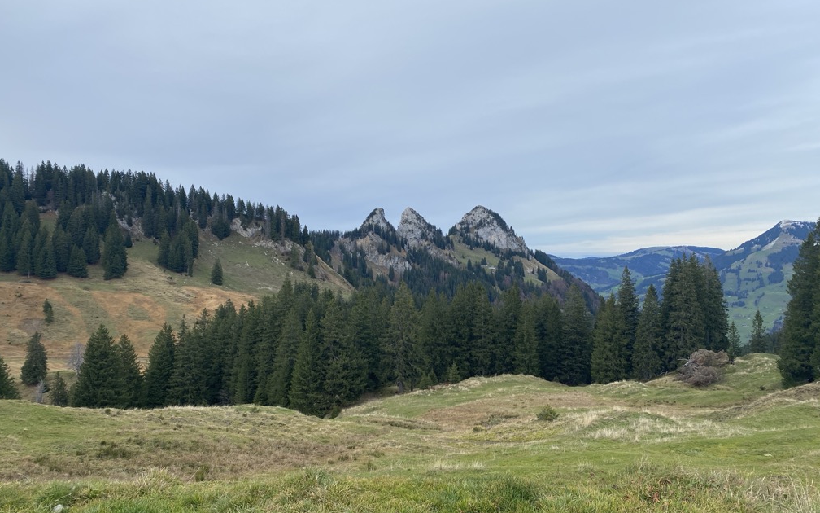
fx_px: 626
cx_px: 408
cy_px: 249
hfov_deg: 66.5
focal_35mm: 28
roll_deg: -0.1
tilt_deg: -0.3
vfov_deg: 44.5
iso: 32
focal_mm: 4.25
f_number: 1.8
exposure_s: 1/757
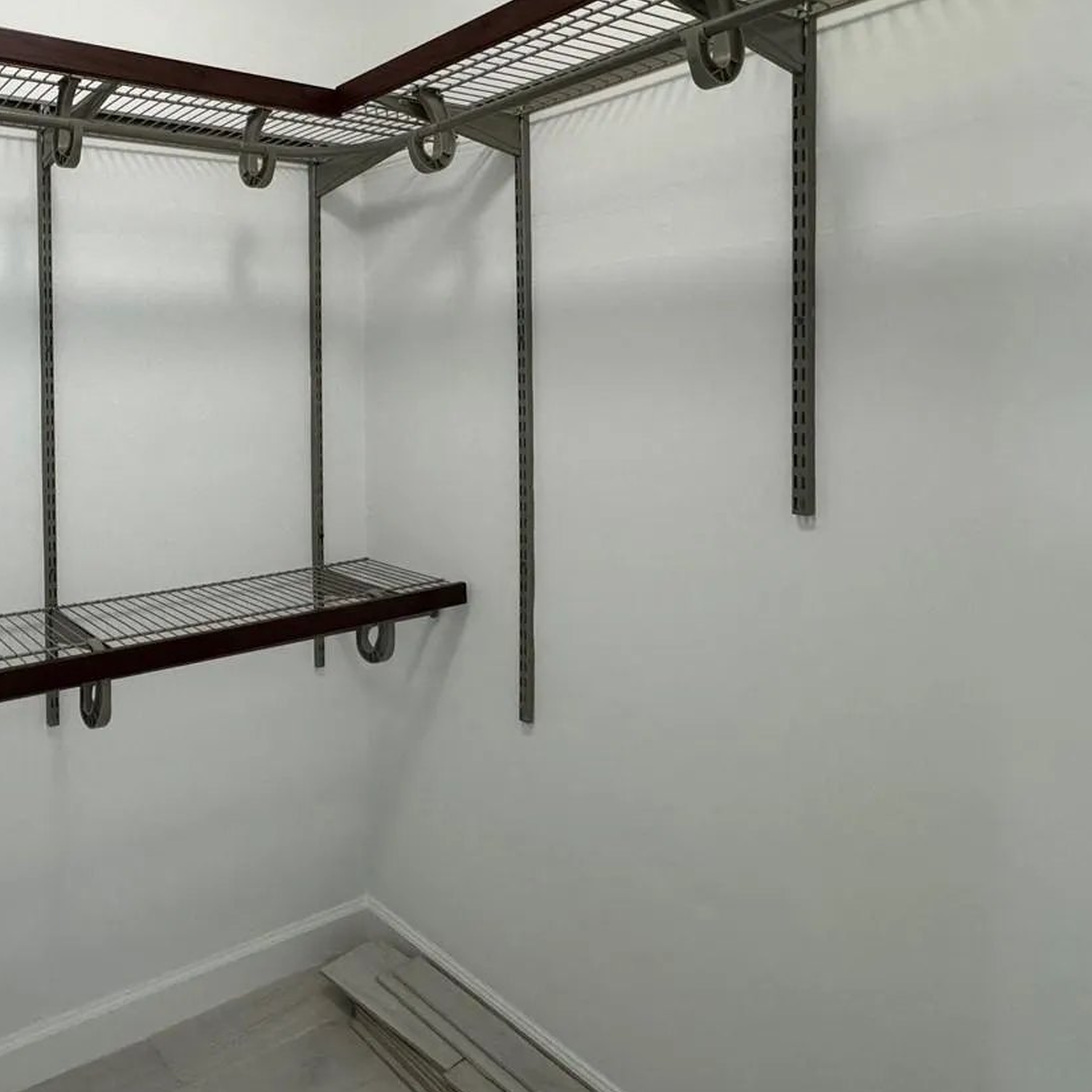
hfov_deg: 58.2
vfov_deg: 64.1
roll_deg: +1.4
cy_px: 412
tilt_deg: -2.8
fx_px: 857
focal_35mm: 24
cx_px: 165
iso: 250
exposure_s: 1/120
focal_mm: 2.22
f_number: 2.2
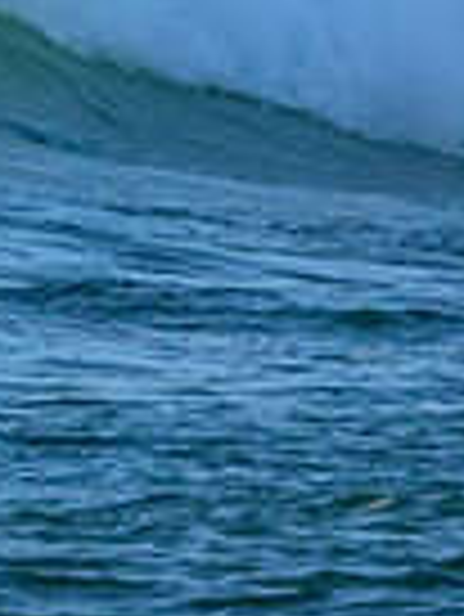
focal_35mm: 3363
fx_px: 60011
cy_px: -178
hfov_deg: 0.4
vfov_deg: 0.6
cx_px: -559
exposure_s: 1/2000
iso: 3600
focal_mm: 800
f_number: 11
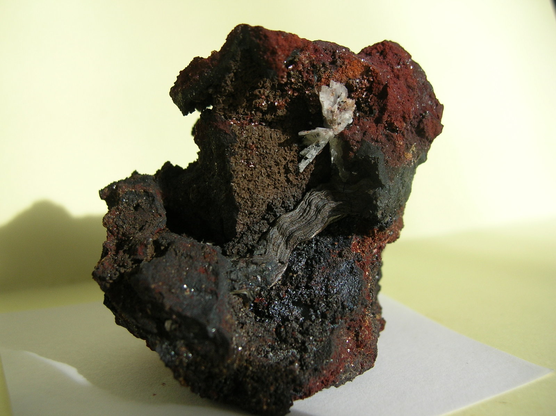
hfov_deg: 51.4
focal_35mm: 36
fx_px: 578
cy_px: 208
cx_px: 278
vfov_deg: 39.6
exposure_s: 1/110
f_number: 2.7
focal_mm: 6
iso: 50
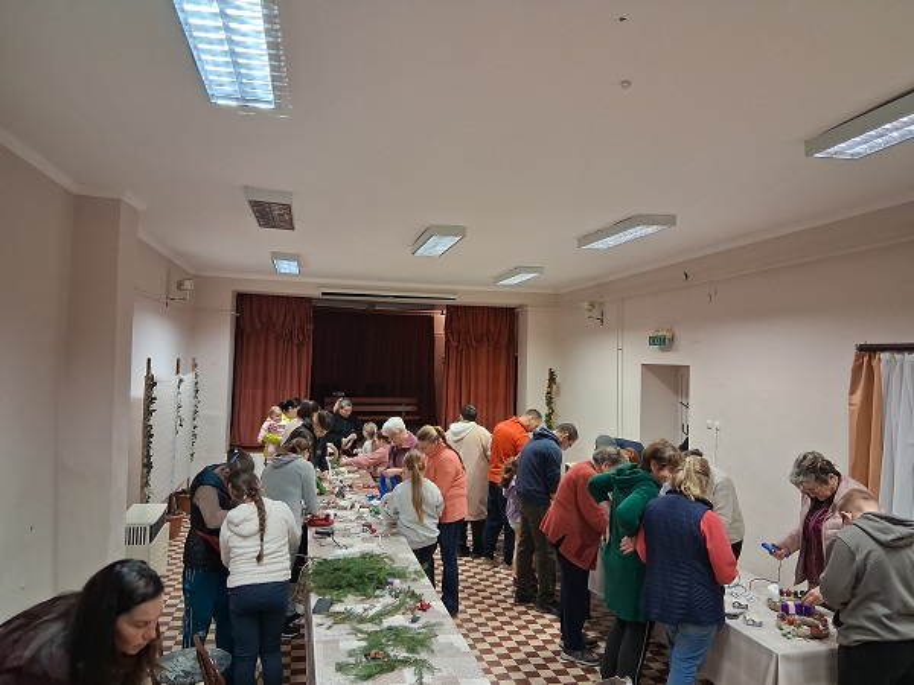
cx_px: 457
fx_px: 687
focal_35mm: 26
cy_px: 342
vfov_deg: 53.1
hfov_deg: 67.3
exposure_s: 1/50
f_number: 1.8
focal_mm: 3.98
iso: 400
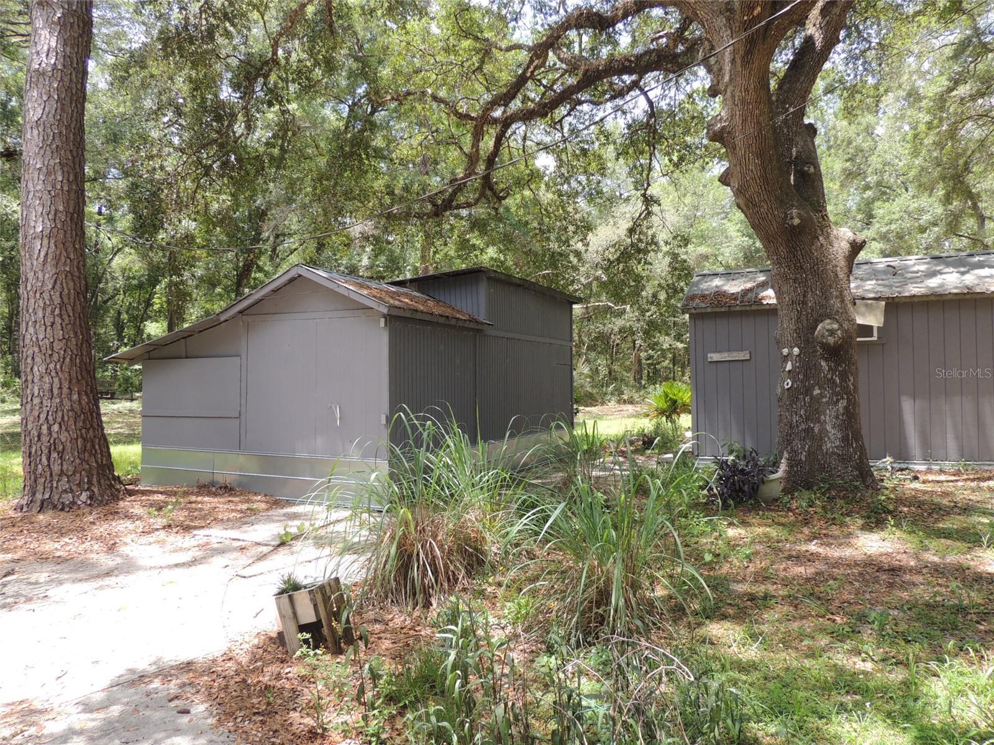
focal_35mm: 24
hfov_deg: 71.6
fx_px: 689
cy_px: 372
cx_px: 497
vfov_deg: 56.8
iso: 100
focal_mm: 4.3
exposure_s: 1/200
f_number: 3
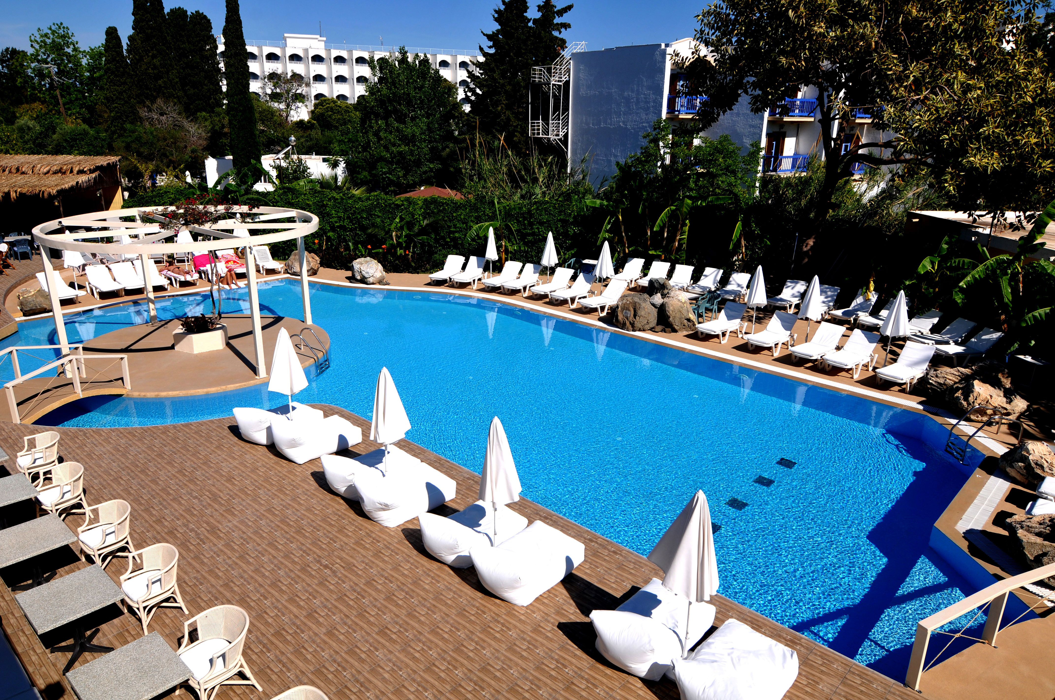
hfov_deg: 73.8
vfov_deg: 53.0
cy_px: 350
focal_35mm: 24
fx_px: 702
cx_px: 528
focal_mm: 16
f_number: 10
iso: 100
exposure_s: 1/400
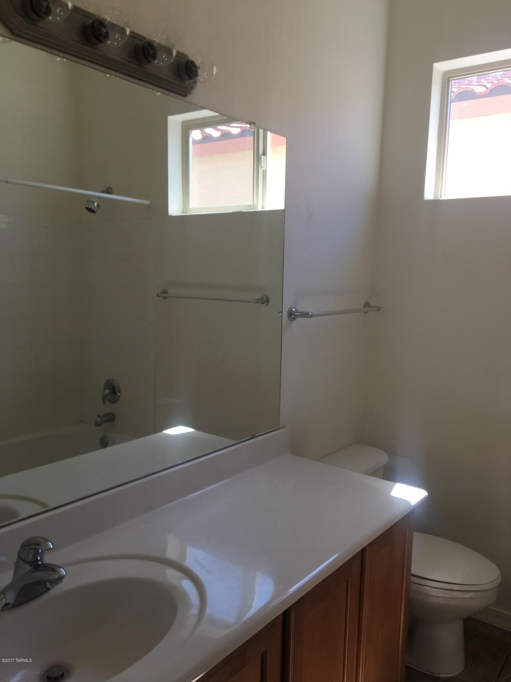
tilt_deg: -4.8
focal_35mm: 29
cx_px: 256
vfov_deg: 61.7
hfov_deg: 48.2
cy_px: 341
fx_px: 571
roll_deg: -3.0
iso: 32
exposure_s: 1/120
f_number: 2.2
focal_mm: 4.15
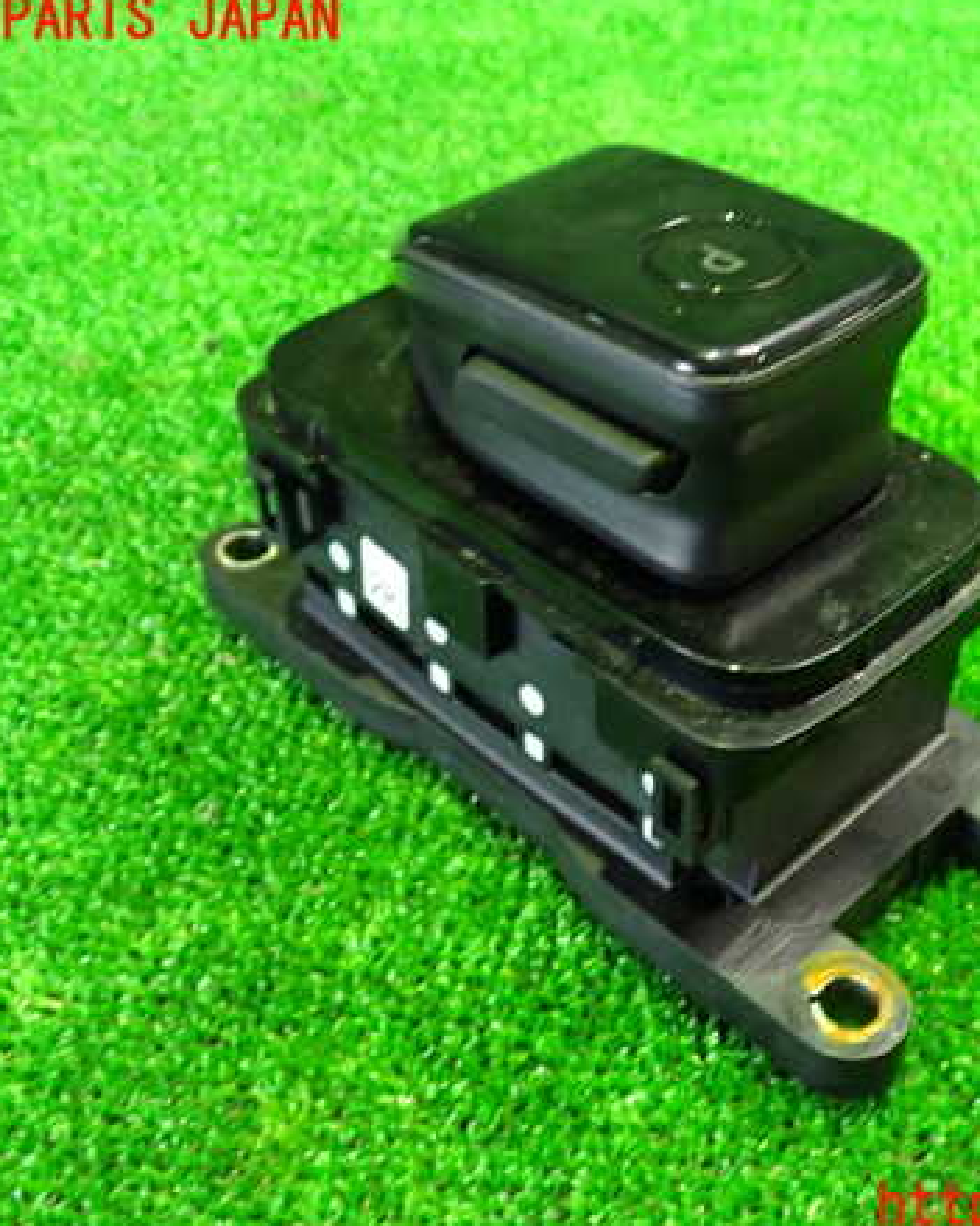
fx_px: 1451
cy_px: 614
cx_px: 670
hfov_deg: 36.9
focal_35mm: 40
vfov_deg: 45.8
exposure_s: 1/20
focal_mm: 5.4
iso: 800
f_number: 2.3
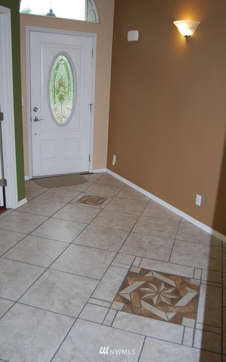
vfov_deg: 61.2
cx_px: 118
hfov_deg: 40.6
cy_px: 180
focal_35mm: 31
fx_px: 306
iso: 200
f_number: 3.8
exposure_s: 1/60
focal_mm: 20
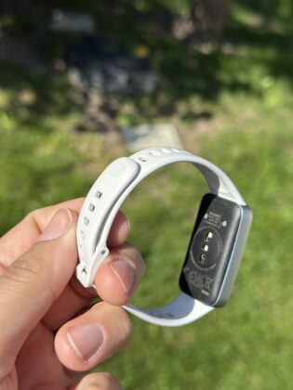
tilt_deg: -38.4
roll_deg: -24.6
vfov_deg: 39.7
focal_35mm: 48
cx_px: 146
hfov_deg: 30.3
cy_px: 195
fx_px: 542
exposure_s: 1/4016
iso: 100
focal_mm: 6.86
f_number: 1.78
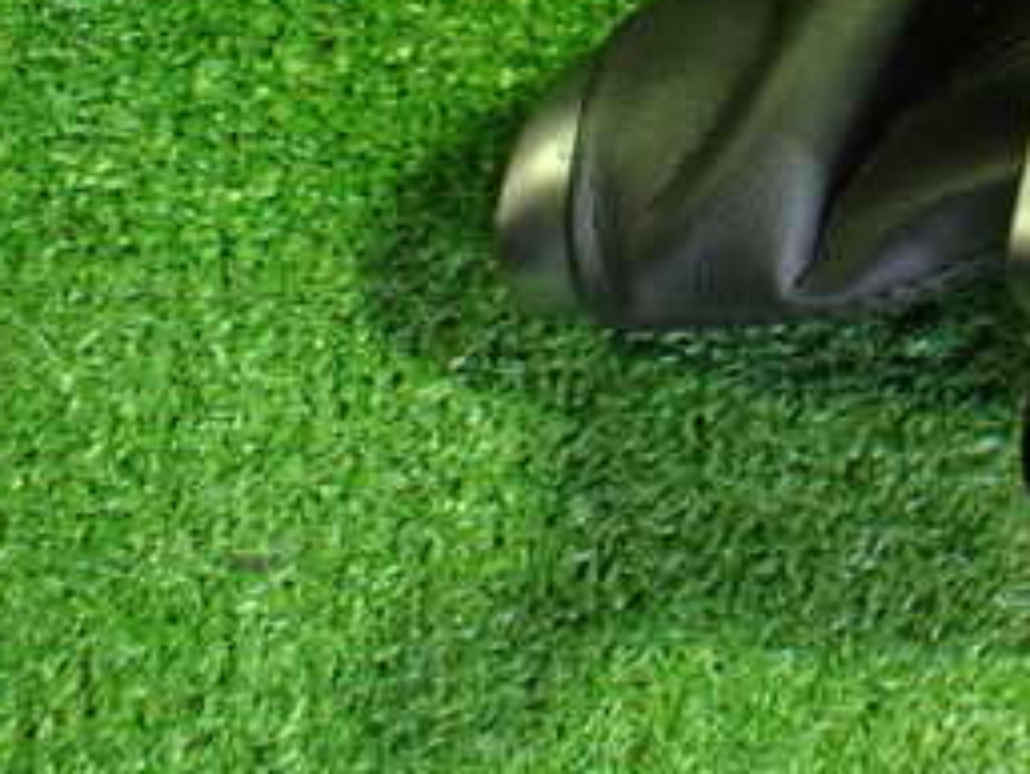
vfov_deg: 20.0
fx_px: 2084
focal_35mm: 70
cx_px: 1150
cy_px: -88
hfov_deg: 25.6
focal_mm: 5.4
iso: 800
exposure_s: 1/30
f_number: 2.3
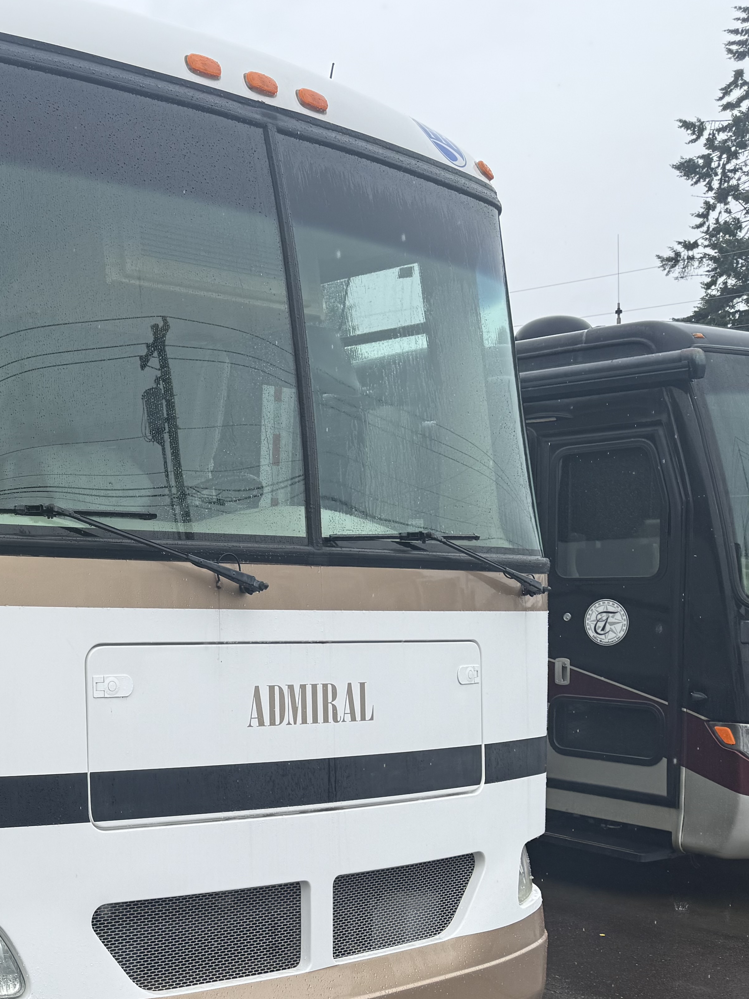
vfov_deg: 43.5
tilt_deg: -1.3
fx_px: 1241
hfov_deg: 29.9
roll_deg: +0.4
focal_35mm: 43
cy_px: 633
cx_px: -90
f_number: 1.78
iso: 80
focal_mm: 6.76
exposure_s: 1/1553
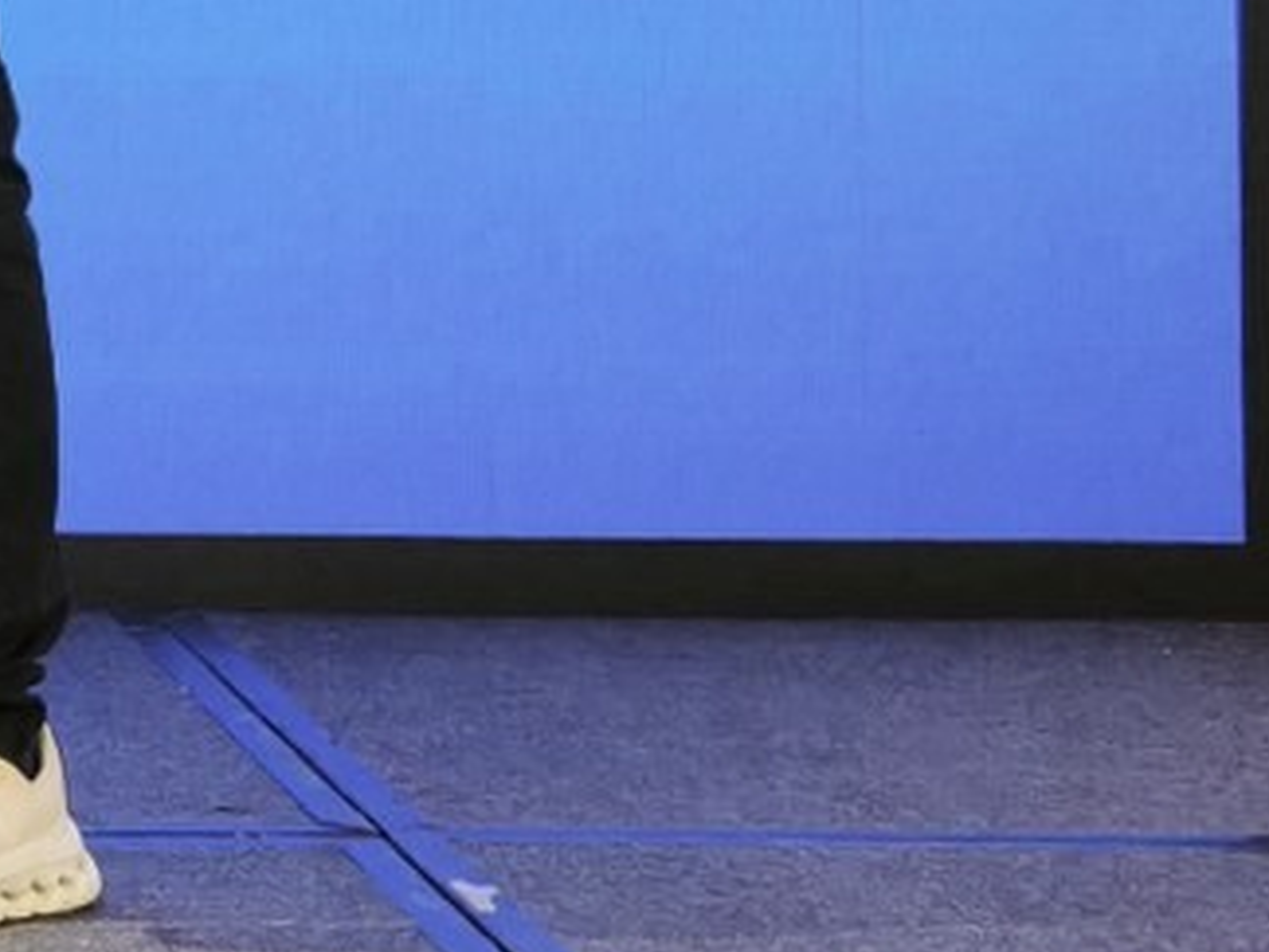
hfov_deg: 10.3
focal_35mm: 182
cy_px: -317
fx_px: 6672
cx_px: -924
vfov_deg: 8.0
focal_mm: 6.45
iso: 640
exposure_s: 1/48
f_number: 1.62
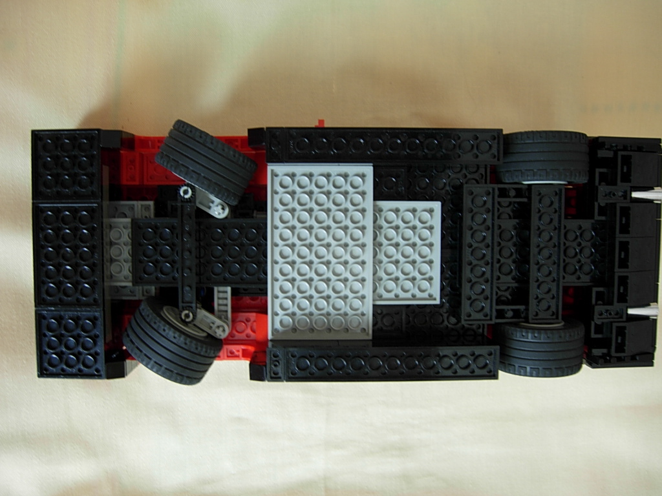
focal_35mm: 36
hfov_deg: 51.4
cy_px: 248
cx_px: 331
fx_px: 688
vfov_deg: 39.7
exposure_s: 1/7.5
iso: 50
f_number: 2.7
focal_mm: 7.5
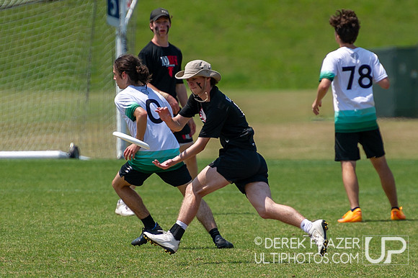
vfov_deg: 1.8
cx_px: 148
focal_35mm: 773
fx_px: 8971
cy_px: 129
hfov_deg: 2.7
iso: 200
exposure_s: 1/2000
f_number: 4
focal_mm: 280
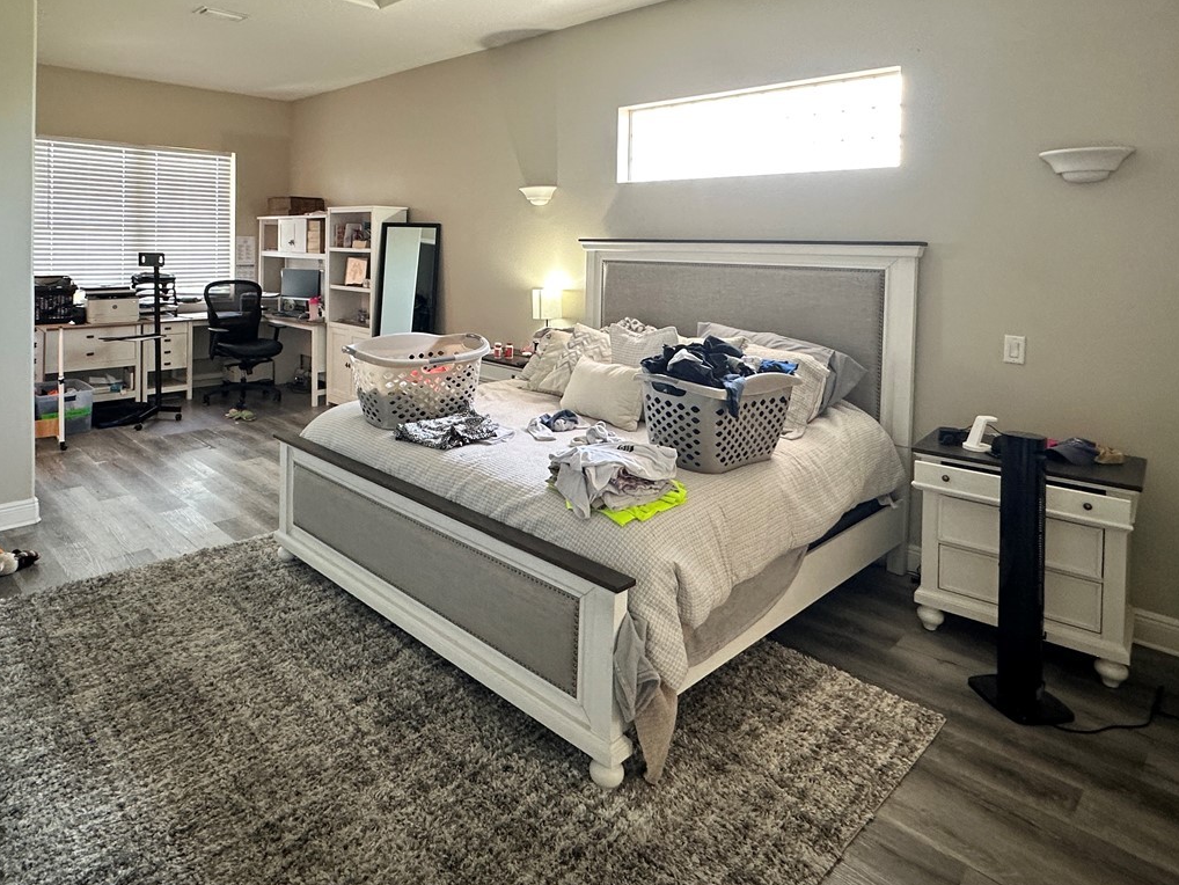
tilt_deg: -1.3
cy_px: 262
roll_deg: -1.0
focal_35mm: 22
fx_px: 749
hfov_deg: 76.0
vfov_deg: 59.0
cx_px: 507
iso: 200
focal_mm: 2.22
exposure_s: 1/60
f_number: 2.2
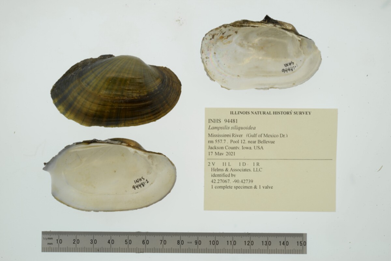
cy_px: 130
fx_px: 652
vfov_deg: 22.6
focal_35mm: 60
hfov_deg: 33.4
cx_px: 196
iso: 100
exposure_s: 1/10
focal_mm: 60
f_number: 32
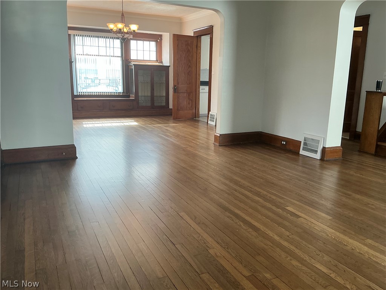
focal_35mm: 28
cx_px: 193
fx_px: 312
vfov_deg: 49.7
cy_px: 145
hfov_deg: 63.4
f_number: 1.8
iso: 50
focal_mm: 3
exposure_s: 1/60
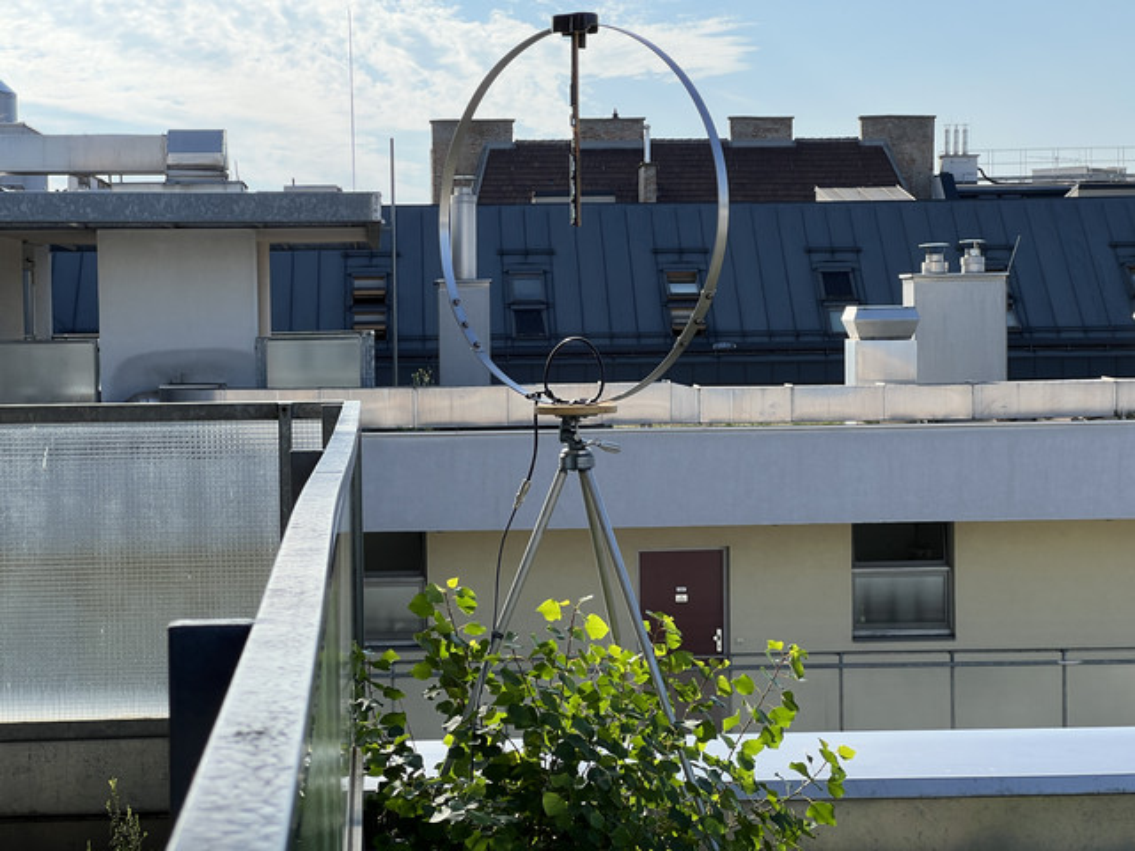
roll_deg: +0.2
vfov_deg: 19.1
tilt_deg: -2.6
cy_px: 426
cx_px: 568
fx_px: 2525
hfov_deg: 25.3
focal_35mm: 77
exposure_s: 1/821
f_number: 2.8
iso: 32
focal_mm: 9
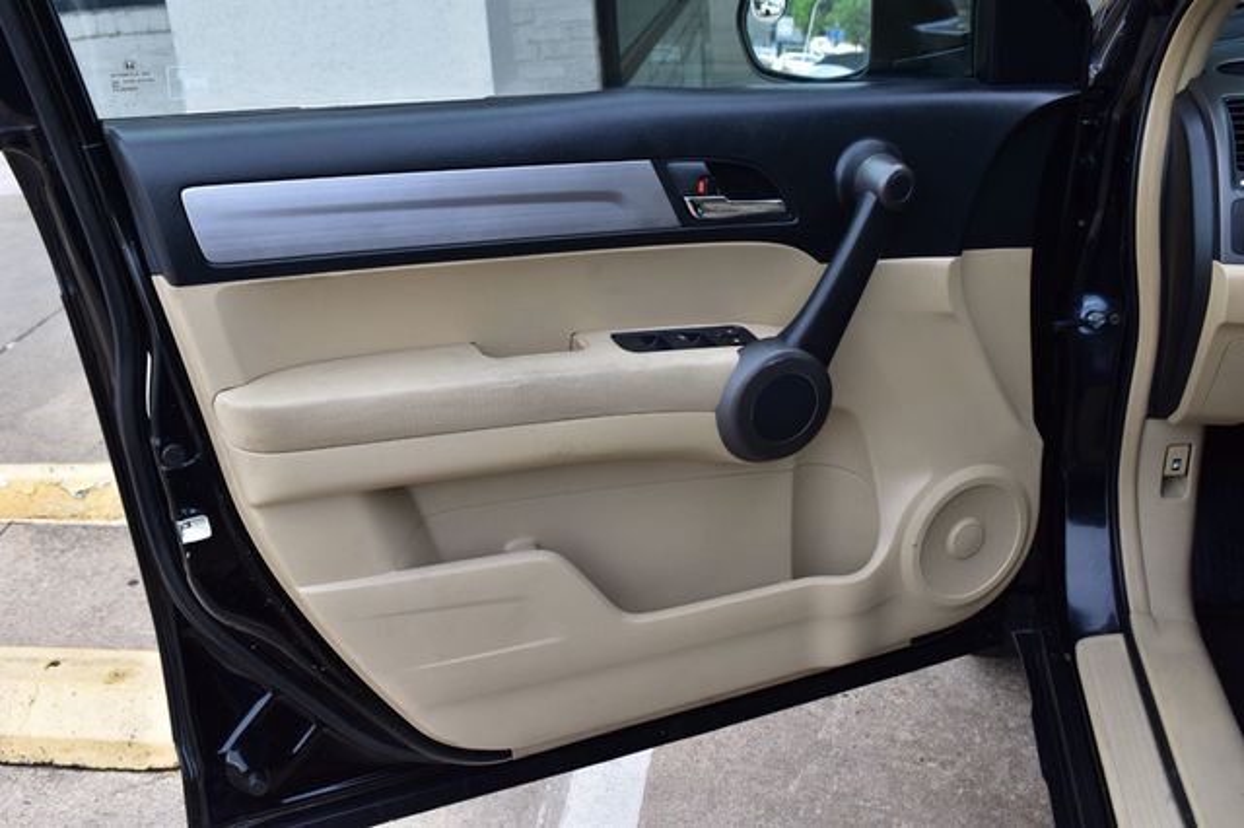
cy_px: 414
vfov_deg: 36.8
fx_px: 1243
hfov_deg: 53.2
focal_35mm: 36
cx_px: 622
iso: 400
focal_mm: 24
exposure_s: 1/125
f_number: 9
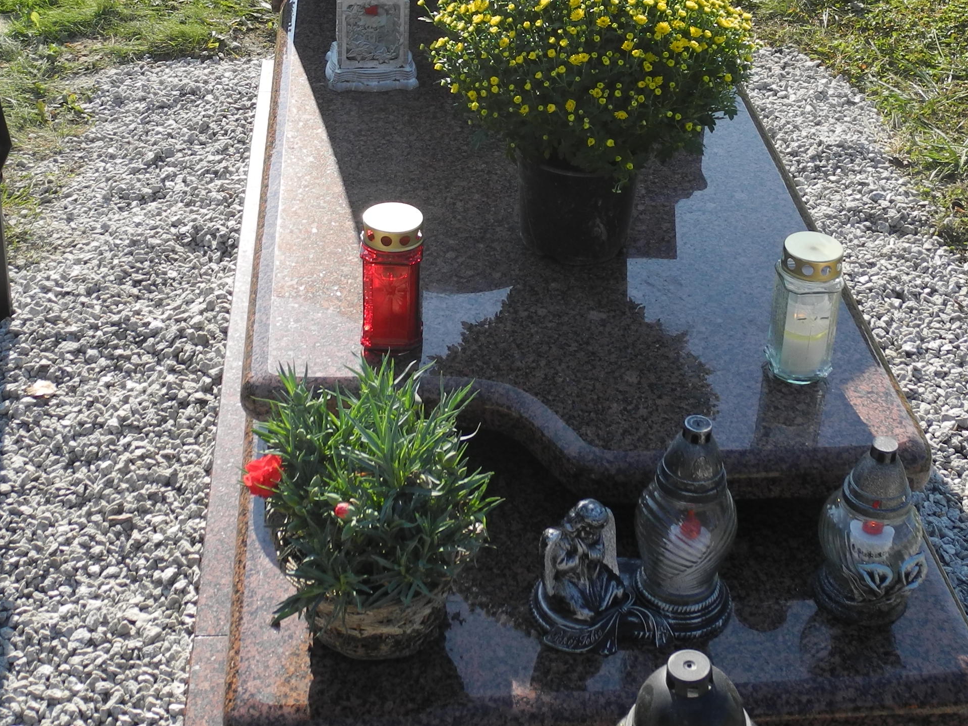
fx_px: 1594
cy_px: 43
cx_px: 509
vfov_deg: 24.7
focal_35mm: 57
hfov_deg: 33.8
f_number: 2.8
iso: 100
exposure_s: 1/800
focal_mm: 6.4
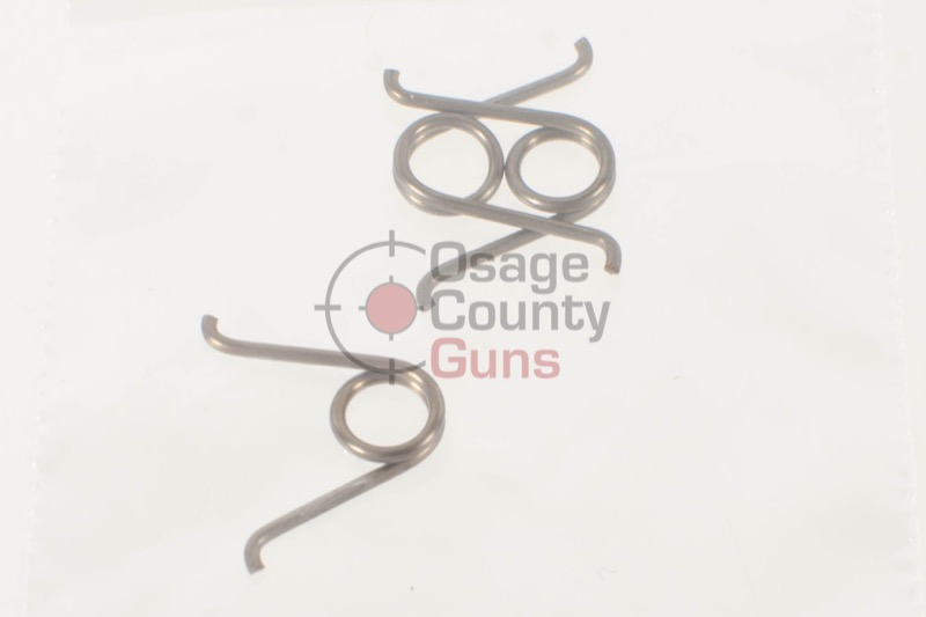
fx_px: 1350
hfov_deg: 37.9
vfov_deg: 25.7
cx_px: 463
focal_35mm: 52
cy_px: 308
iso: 200
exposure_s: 1/200
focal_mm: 35
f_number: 11
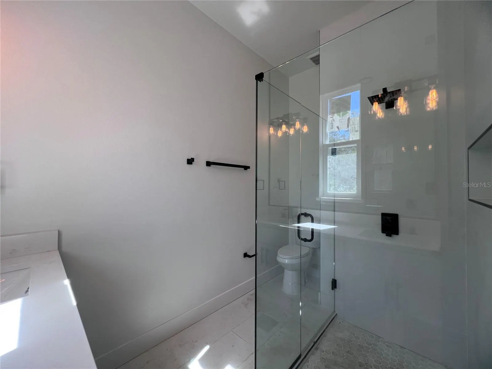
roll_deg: -0.4
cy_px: 184
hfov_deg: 106.2
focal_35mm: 13
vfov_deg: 89.9
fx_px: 185
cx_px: 246
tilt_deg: -0.1
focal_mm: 1.57
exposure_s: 1/120
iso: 50
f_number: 1.8
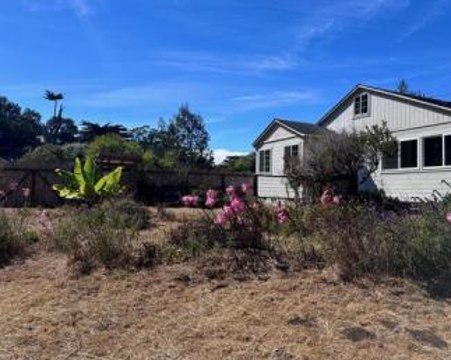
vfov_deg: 49.9
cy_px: 176
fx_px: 387
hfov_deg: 60.3
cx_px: 256
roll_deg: -1.2
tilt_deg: +5.5
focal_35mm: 29
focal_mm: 6.86
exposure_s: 1/5525
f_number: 1.78
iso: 80
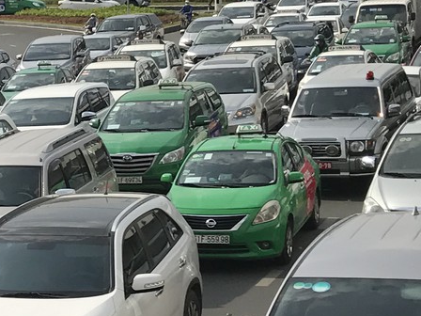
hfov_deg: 15.0
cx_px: -127
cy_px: 184
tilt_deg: -8.1
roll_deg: +2.4
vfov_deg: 11.9
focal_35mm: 125
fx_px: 1520
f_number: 1.8
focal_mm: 3.99
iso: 20
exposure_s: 1/3195
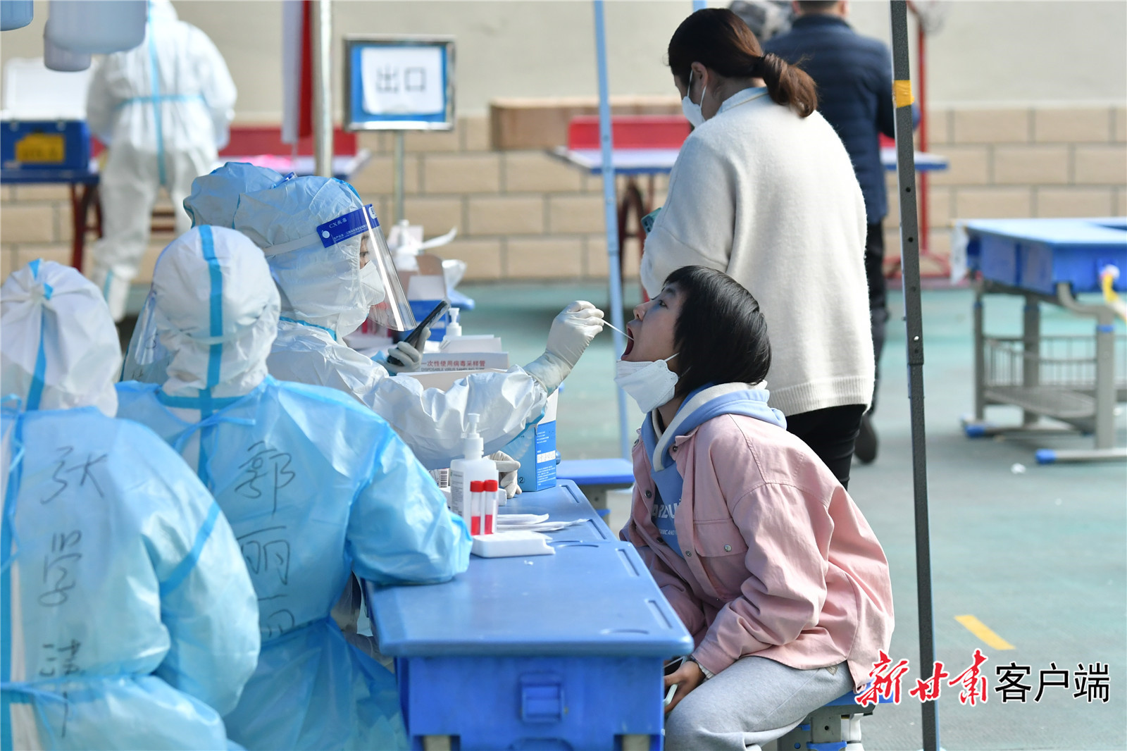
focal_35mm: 184
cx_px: 564
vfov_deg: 7.5
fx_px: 5759
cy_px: 376
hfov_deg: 11.2
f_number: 3.3
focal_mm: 92
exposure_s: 1/500
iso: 800
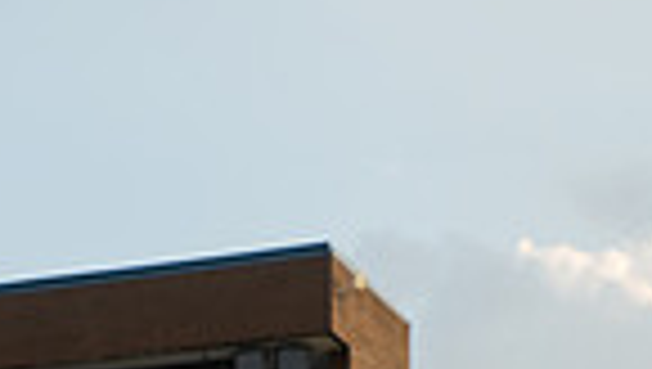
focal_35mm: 156
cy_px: 976
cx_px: 27
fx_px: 2700
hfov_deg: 13.6
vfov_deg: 7.2
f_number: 7.1
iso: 160
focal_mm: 48
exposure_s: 1/320
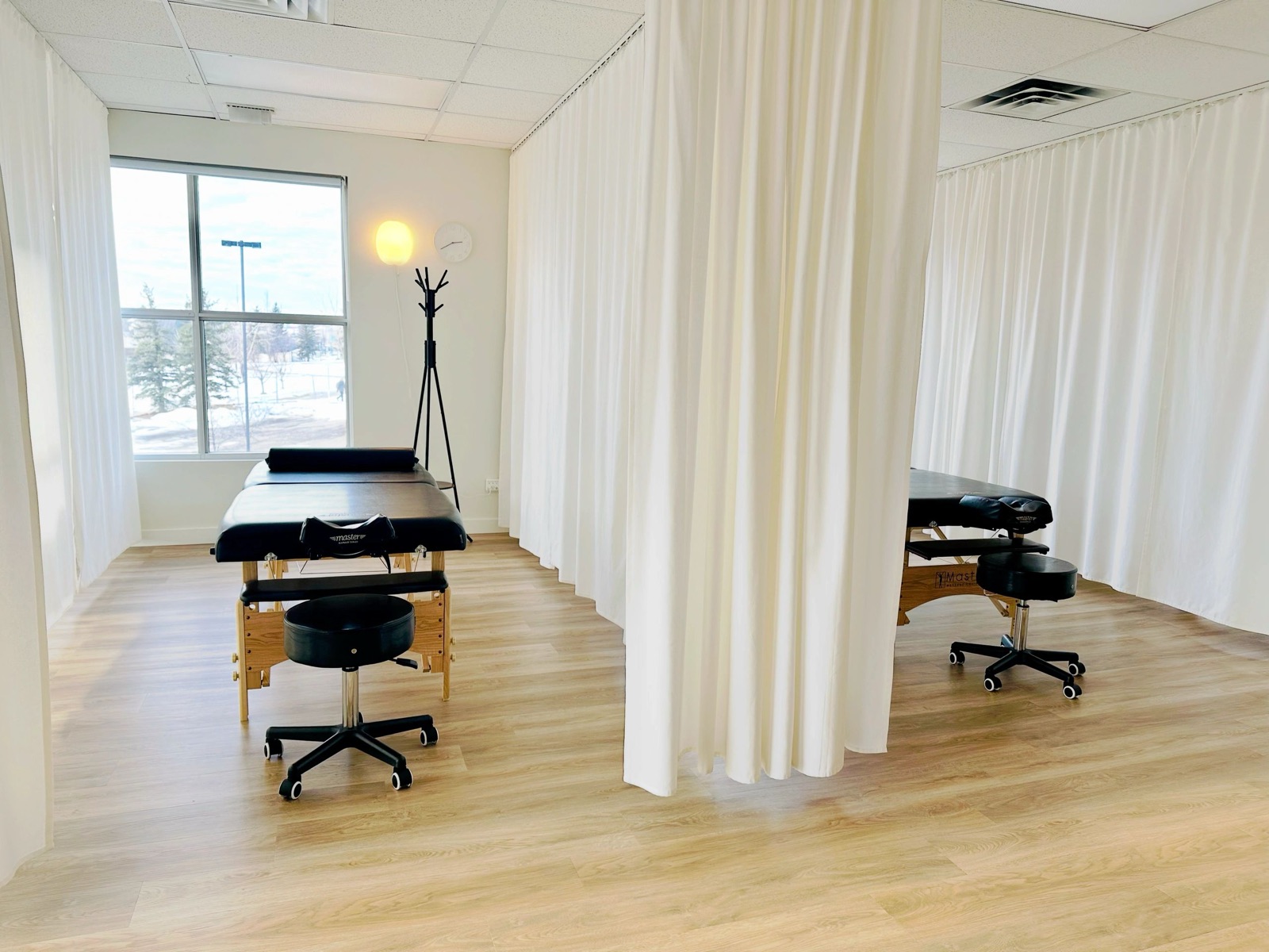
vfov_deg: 56.8
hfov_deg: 71.6
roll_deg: -1.1
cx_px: 634
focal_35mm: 24
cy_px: 476
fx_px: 880
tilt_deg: -7.0
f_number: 1.78
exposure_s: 1/160
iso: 100
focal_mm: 6.86
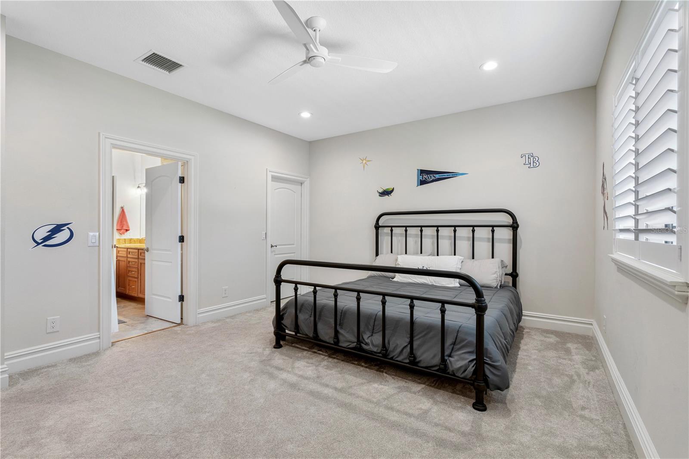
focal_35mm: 16
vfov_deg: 73.7
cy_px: 230
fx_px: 306
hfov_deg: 96.7
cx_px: 344
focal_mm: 16
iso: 800
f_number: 8
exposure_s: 1/4
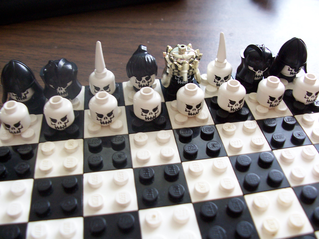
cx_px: 160
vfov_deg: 40.7
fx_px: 323
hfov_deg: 52.6
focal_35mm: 35
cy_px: 120
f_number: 2.8
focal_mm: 6
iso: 140
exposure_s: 1/30
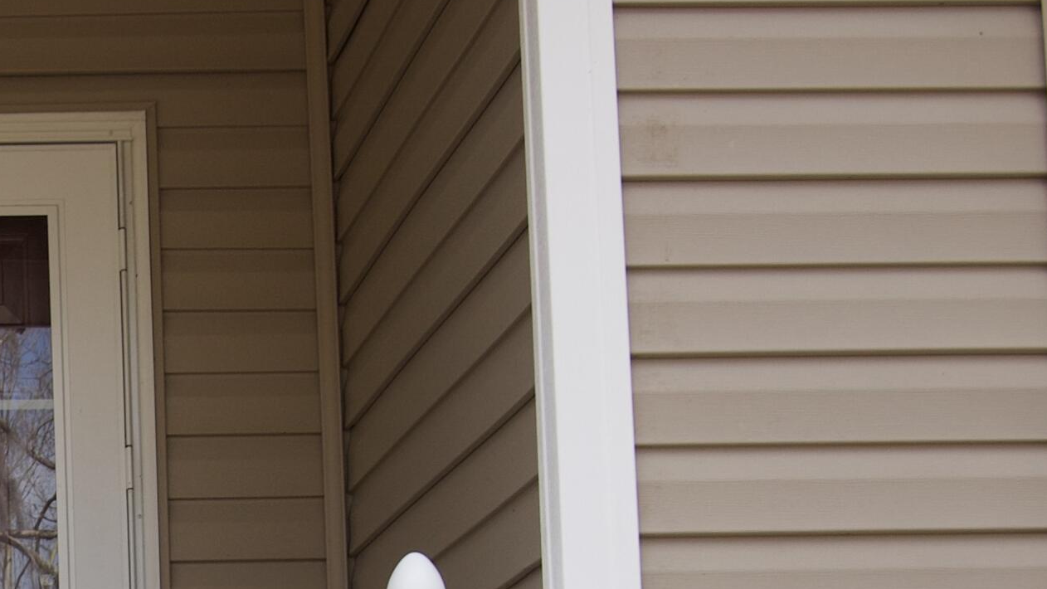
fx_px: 2693
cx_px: -101
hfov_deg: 20.9
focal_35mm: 97
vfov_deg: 12.1
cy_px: 776
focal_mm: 26
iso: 200
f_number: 9
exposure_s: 1/125
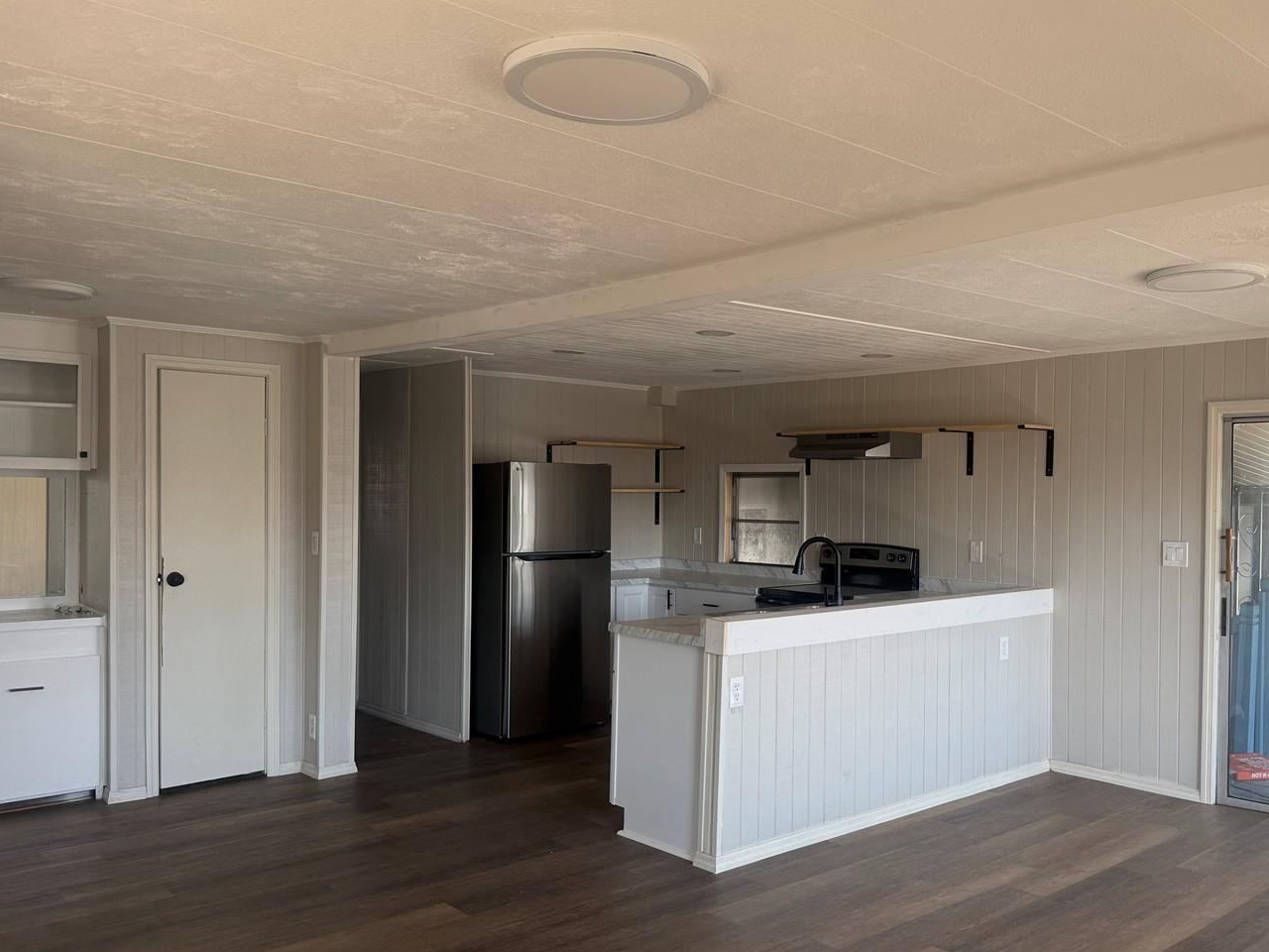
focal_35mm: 30
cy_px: 504
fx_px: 1100
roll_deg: +0.0
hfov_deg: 59.6
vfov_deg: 46.8
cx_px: 748
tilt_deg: -2.2
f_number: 1.78
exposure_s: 1/347
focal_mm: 6.76
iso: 100
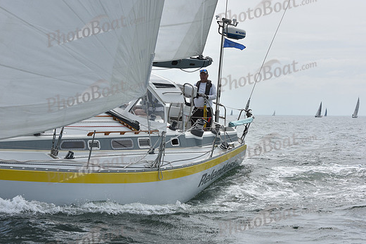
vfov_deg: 17.5
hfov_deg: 26.0
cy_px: 121
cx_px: 182
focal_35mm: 78
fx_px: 793
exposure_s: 1/1250
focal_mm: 70
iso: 200
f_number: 7.1
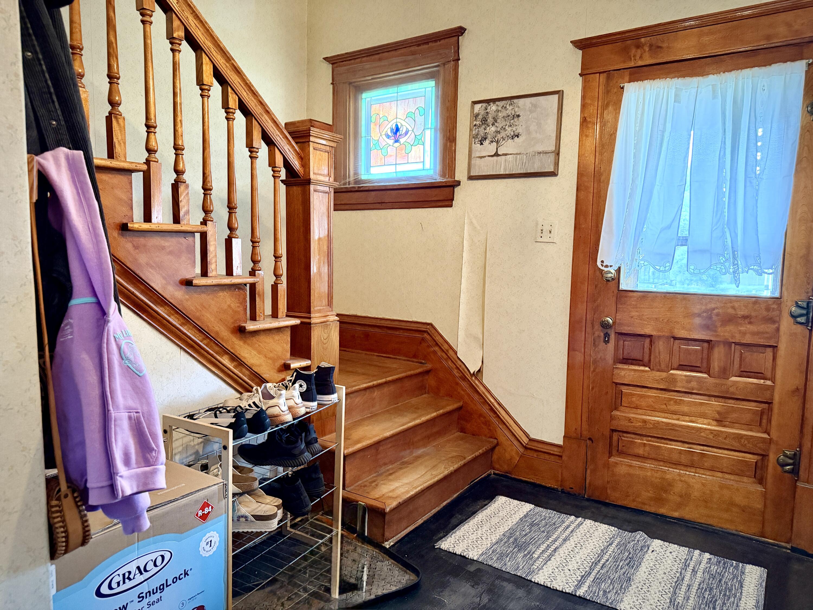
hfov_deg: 71.6
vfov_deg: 56.8
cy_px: 305
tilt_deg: -5.9
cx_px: 406
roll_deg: -0.6
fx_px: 564
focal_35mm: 24
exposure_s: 1/40
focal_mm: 6.76
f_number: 1.78
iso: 800
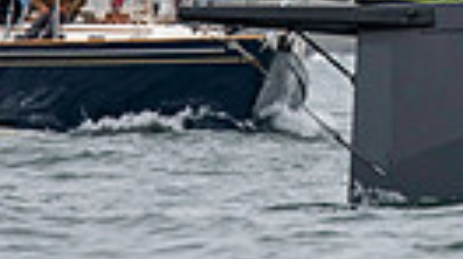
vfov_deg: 0.9
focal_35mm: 1414
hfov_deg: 1.5
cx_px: 463
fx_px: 17346
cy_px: -208
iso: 250
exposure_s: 1/2500
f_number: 4
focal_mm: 300
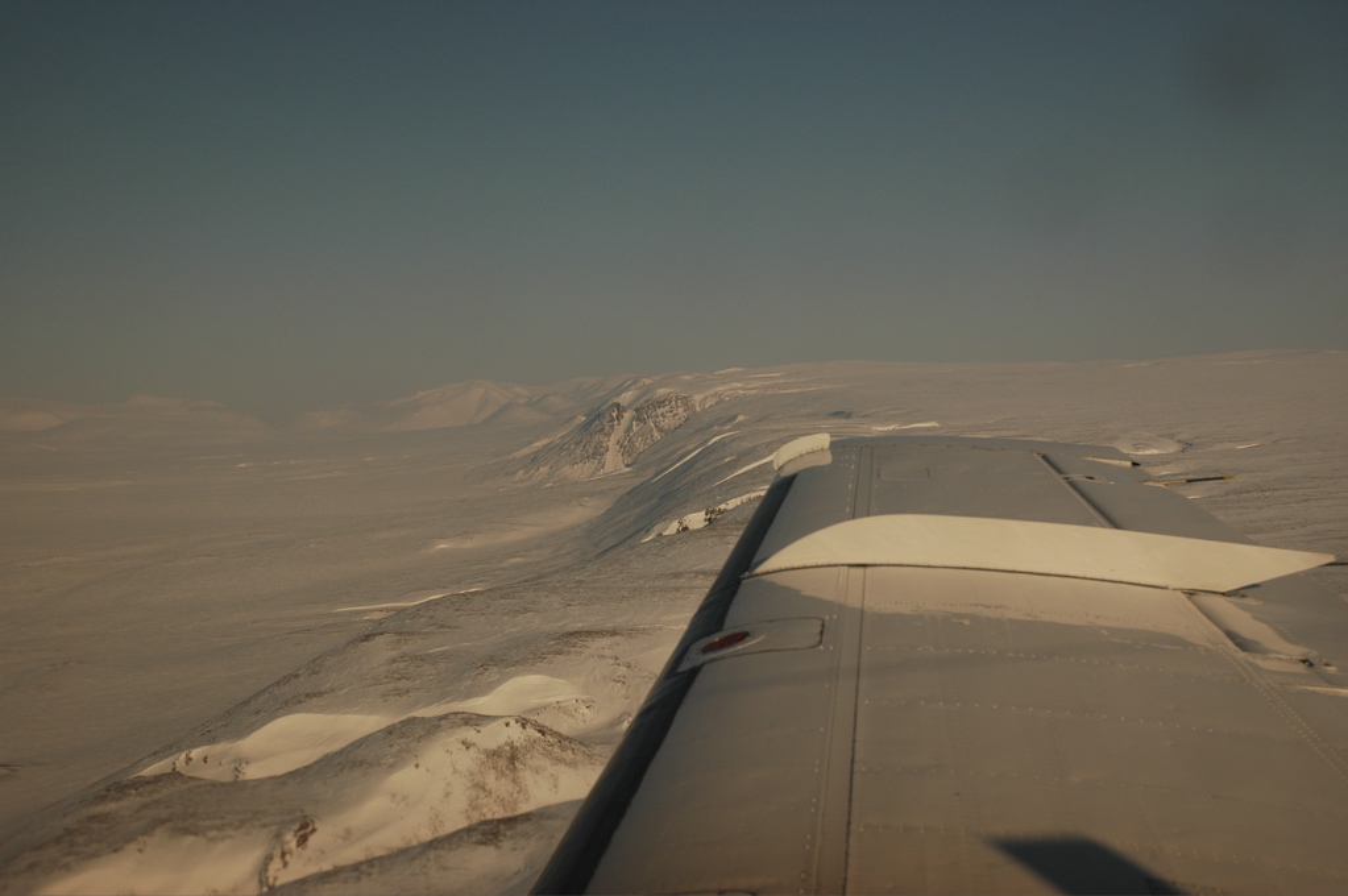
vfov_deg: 25.7
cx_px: 674
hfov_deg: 37.9
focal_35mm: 52
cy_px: 448
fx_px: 1964
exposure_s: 1/200
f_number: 7.1
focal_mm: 35
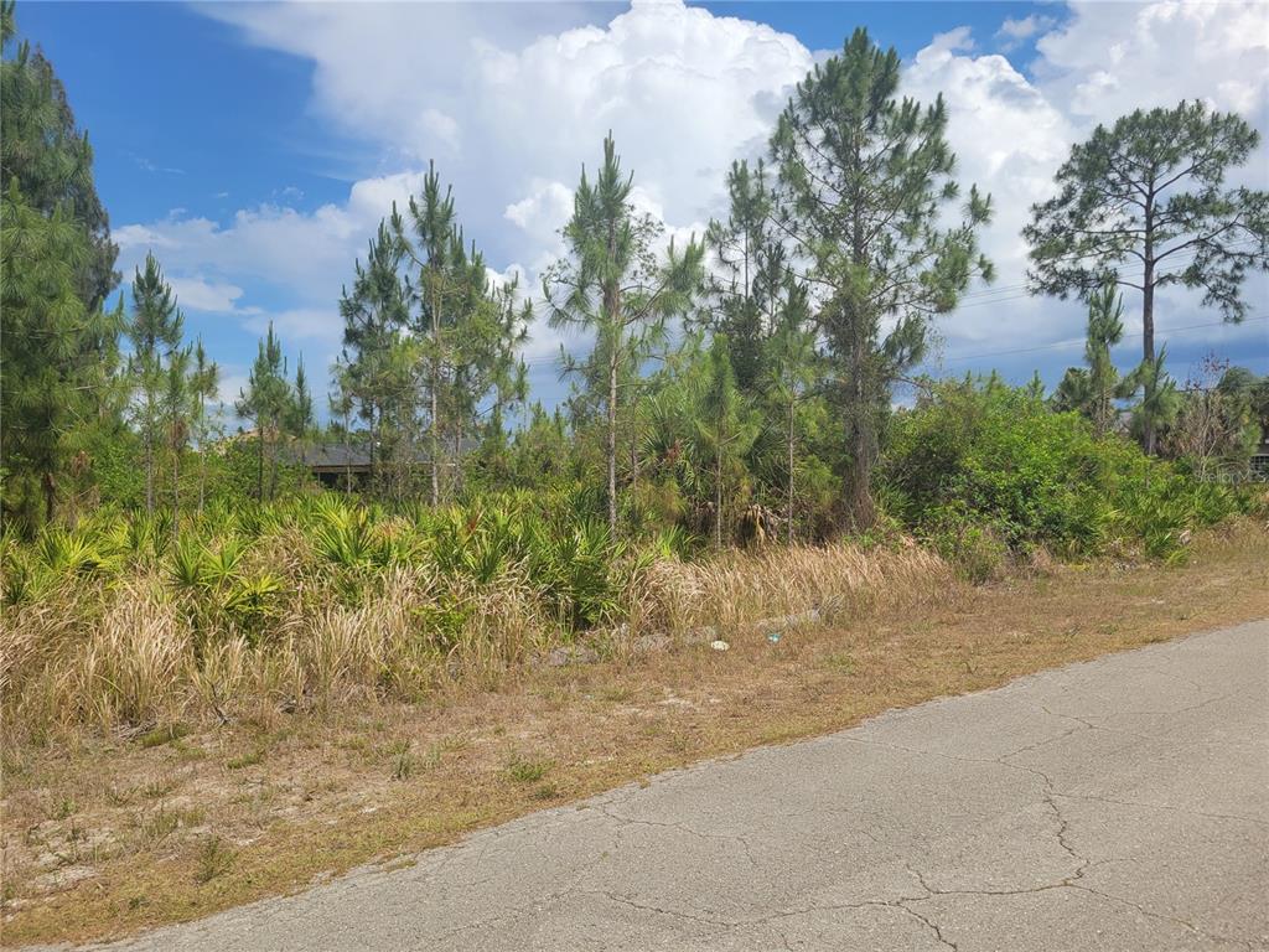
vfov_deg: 53.1
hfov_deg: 67.3
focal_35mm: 26
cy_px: 476
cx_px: 634
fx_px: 953
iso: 40
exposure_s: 1/3608
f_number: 1.8
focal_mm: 5.4
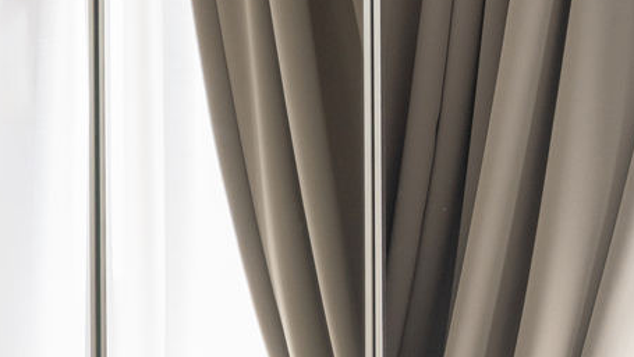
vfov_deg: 9.4
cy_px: 731
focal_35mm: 120
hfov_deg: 16.0
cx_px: -376
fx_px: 2016
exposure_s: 1/20
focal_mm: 25.4
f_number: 6.3
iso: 250
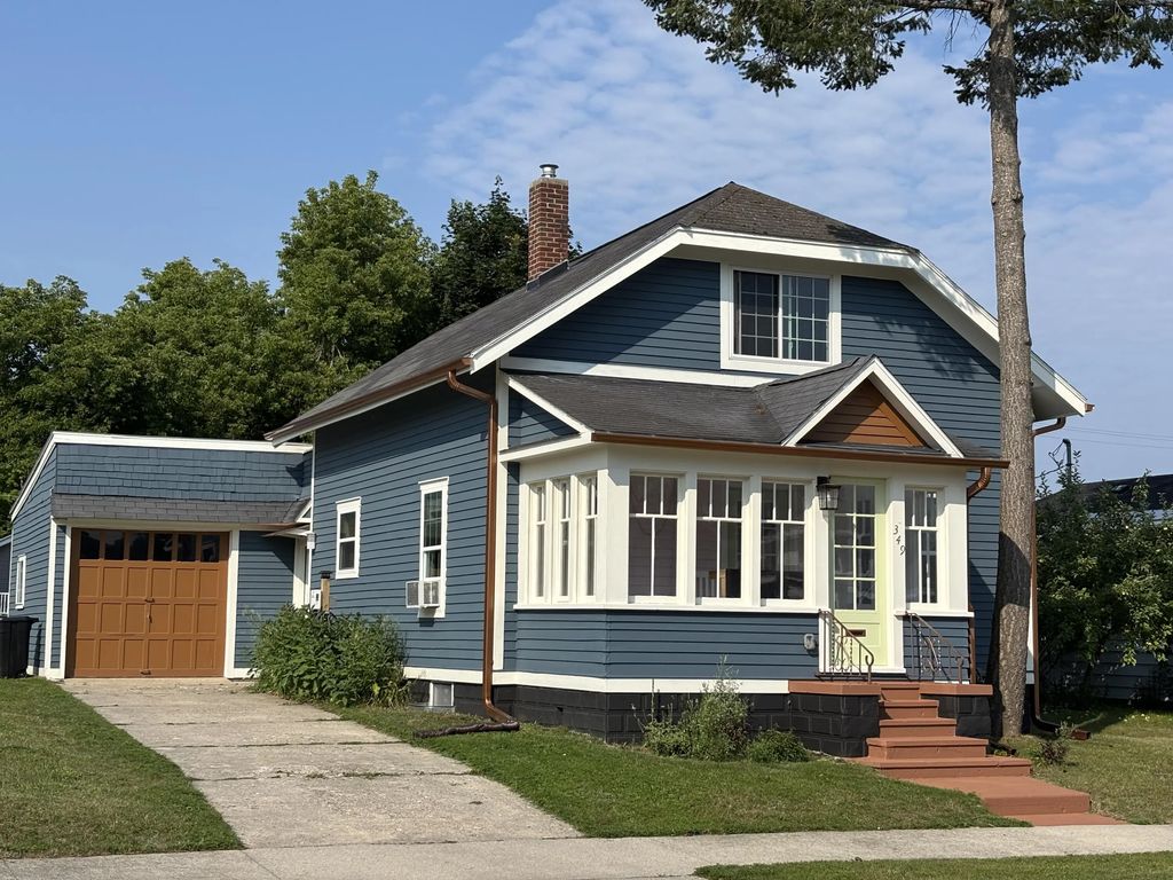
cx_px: 586
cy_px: 440
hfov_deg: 36.8
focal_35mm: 52
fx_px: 1762
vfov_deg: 28.0
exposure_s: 1/3413
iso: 40
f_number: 1.6
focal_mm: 5.96
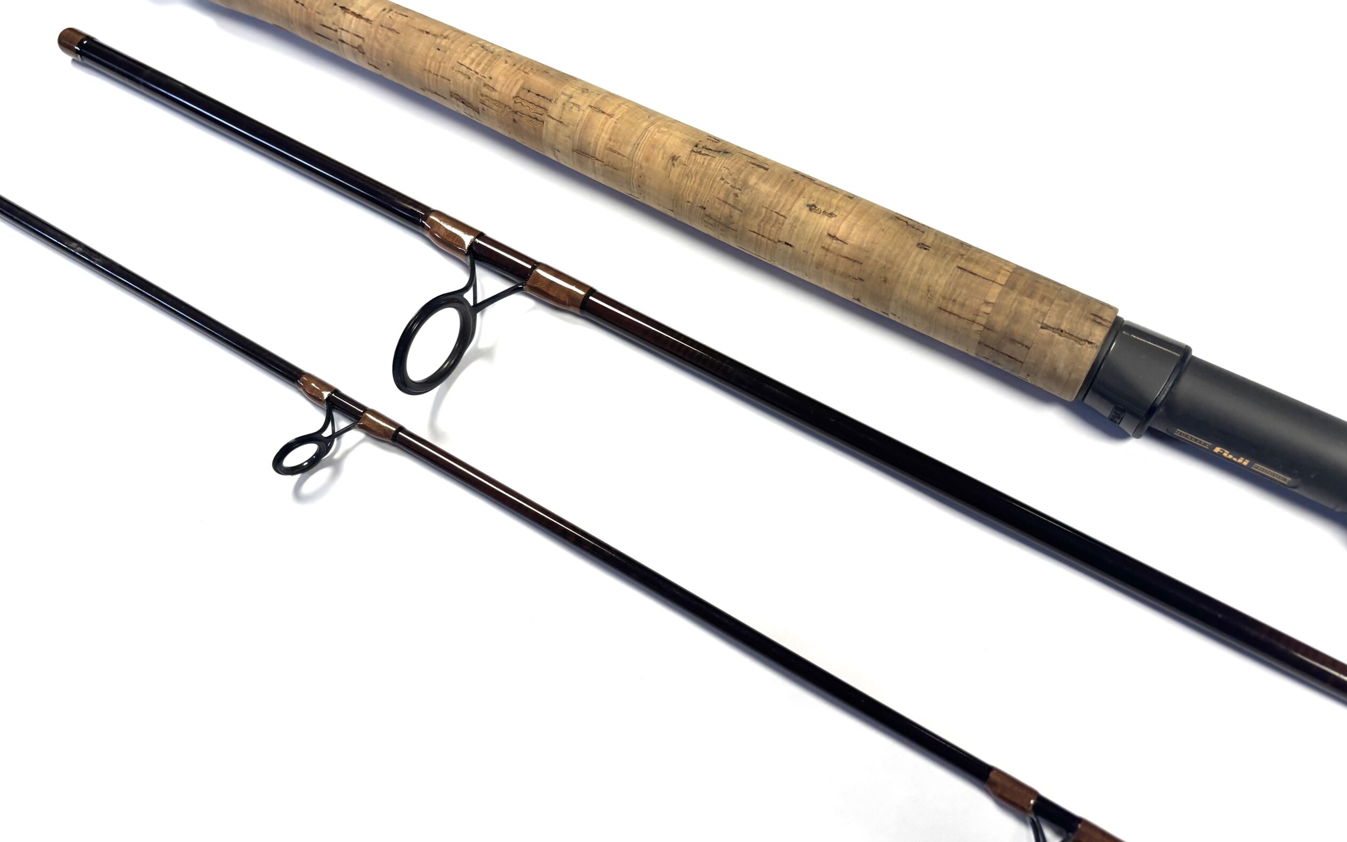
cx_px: 675
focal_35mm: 28
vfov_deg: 44.5
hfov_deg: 66.5
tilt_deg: -62.9
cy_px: 382
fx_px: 1028
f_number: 1.6
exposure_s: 1/100
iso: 50
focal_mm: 5.96
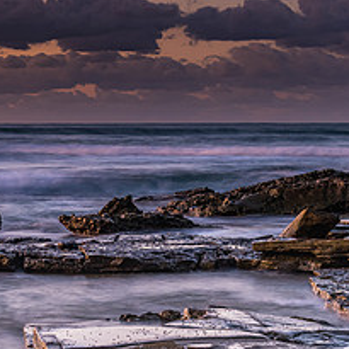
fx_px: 1437
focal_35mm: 126
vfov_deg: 13.8
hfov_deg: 13.5
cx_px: -61
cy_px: 207
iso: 320
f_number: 7.1
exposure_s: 3
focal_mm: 52
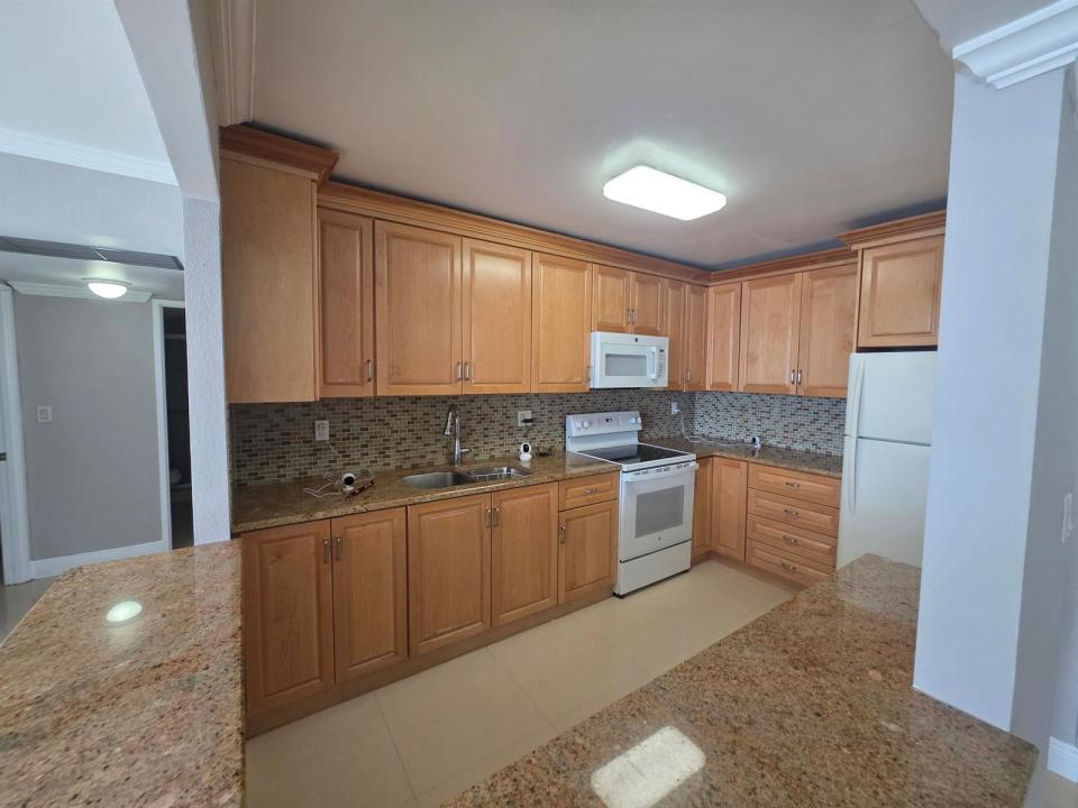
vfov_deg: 89.9
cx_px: 539
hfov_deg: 106.2
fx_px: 405
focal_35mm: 13
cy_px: 404
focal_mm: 2.2
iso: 160
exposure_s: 1/120
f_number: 1.9
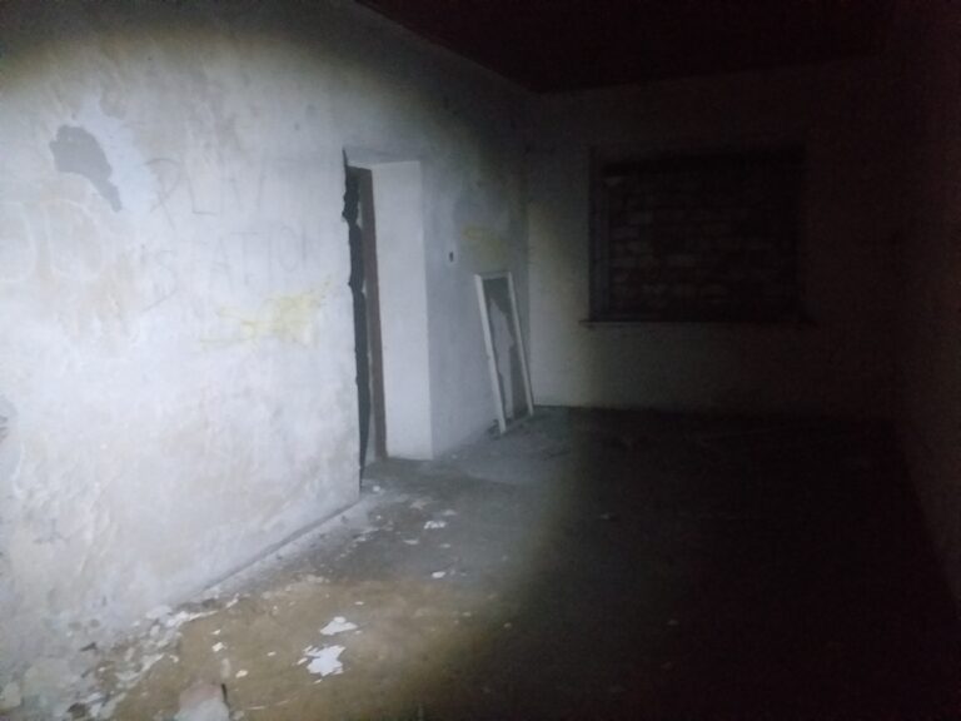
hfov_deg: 65.3
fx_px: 750
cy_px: 360
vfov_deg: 51.4
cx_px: 480
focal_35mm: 27
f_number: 1.9
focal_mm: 3.6
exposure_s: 1/13
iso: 1250
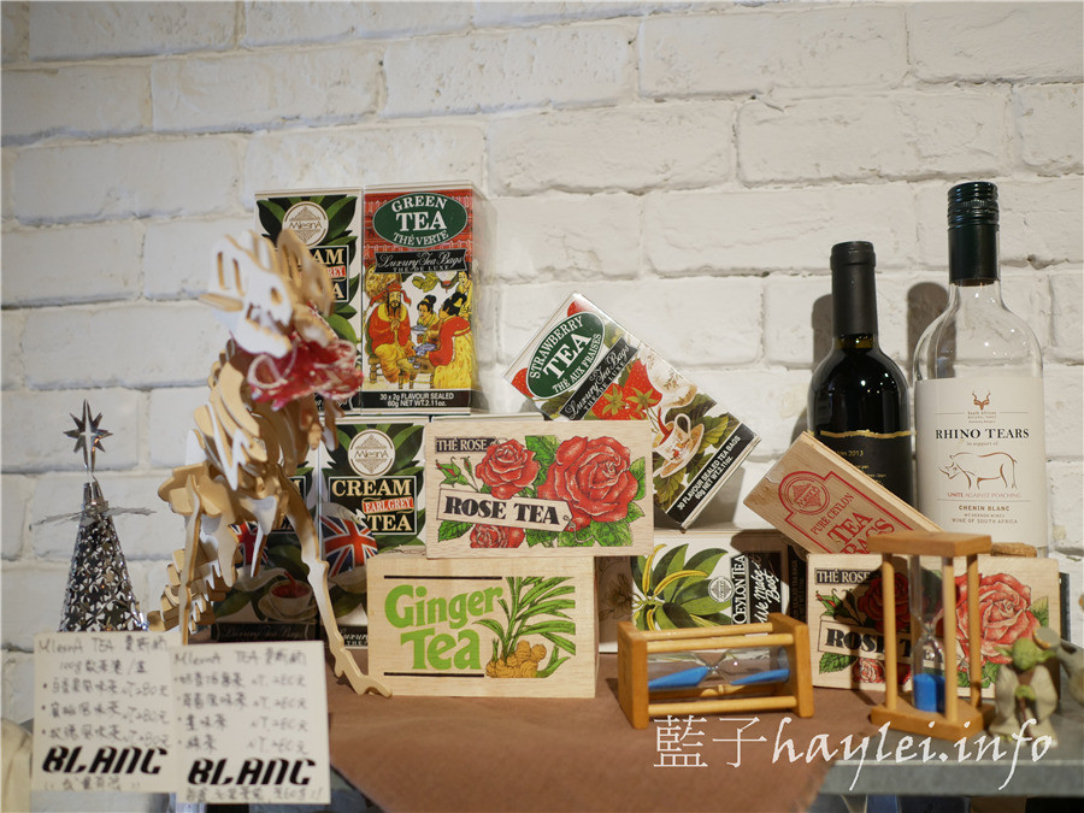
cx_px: 542
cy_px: 406
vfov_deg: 46.8
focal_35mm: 30
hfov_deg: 60.0
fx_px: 939
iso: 400
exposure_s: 1/60
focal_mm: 15
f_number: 1.7
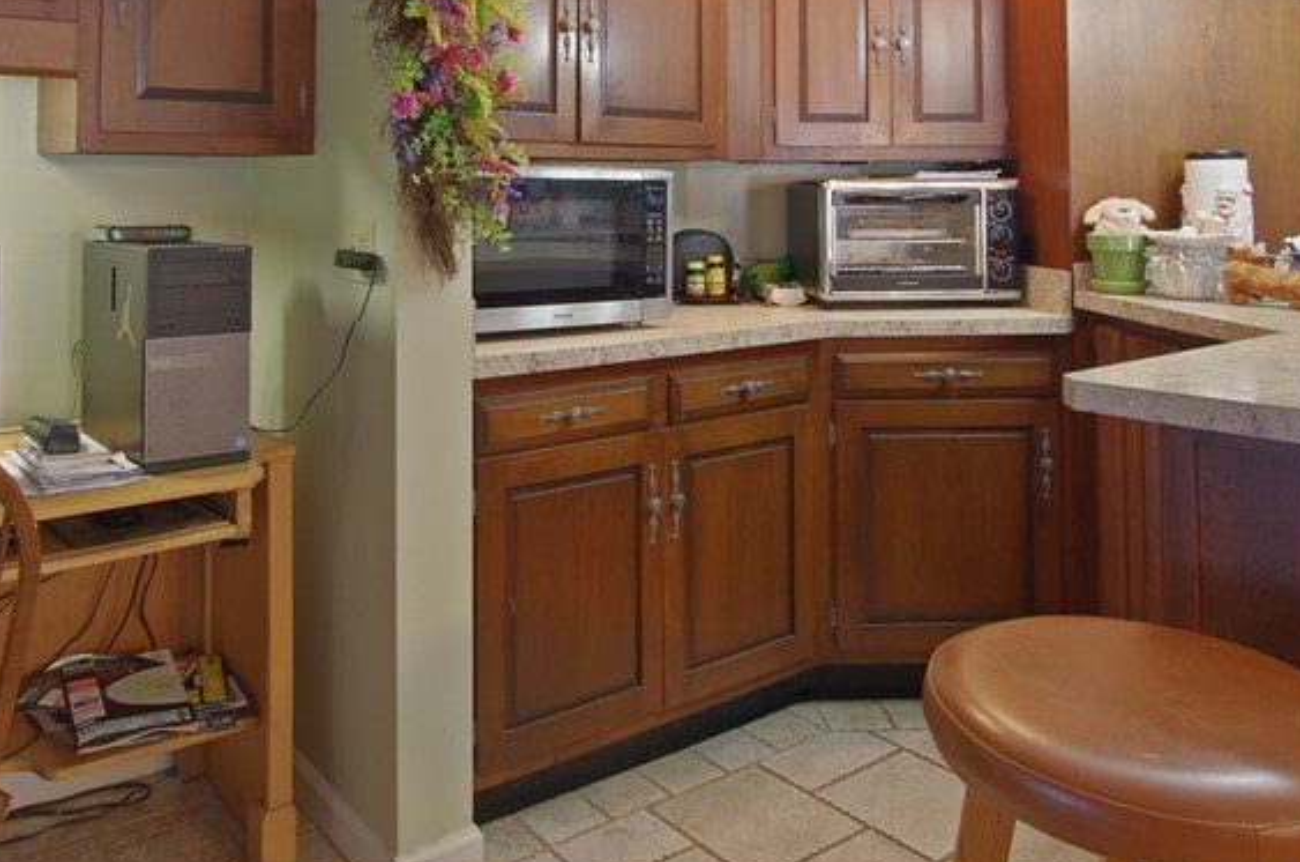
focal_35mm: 29
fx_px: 1045
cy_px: 138
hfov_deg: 63.5
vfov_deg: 42.2
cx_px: 555
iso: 250
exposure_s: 1.6
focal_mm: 10
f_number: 11
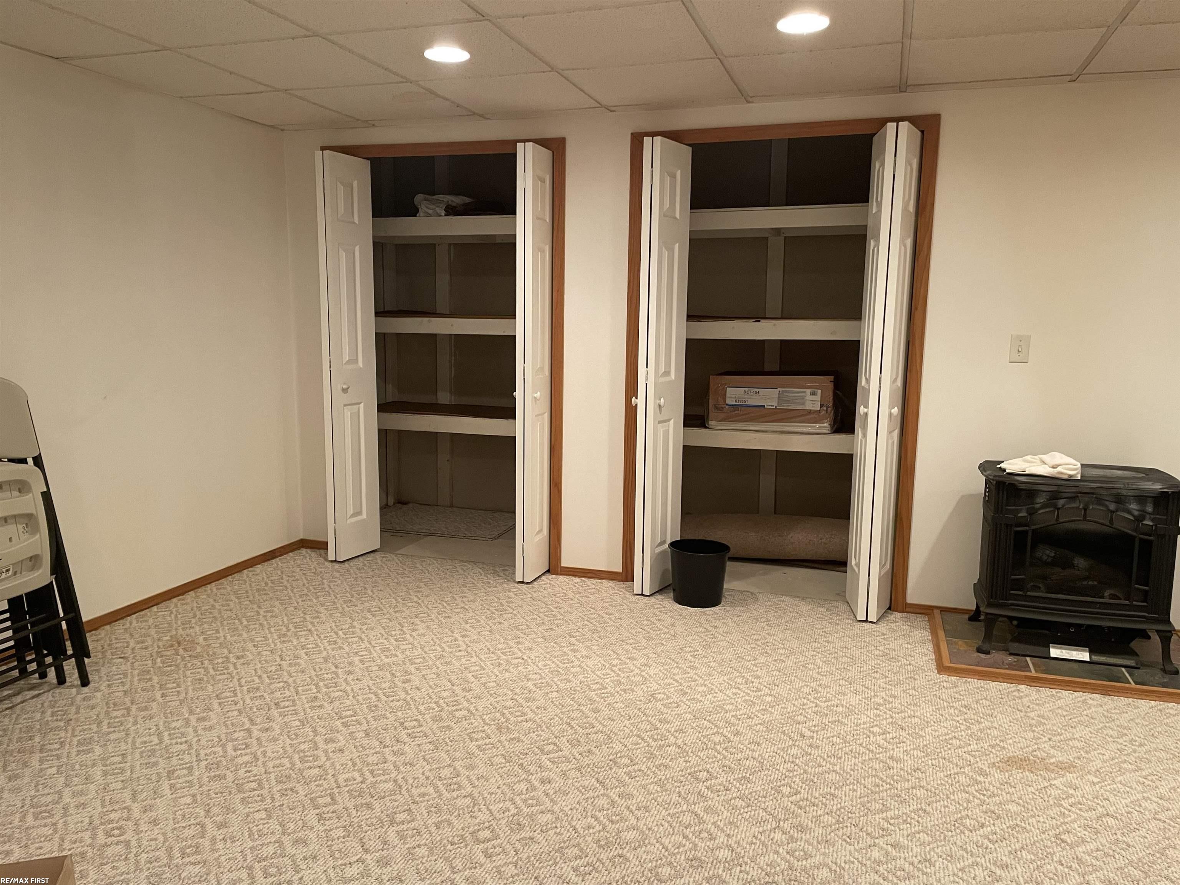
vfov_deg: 53.1
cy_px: 442
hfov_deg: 67.3
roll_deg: -0.5
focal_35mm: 26
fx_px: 886
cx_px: 590
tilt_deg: -8.2
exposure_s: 1/60
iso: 250
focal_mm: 4.2
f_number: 1.6
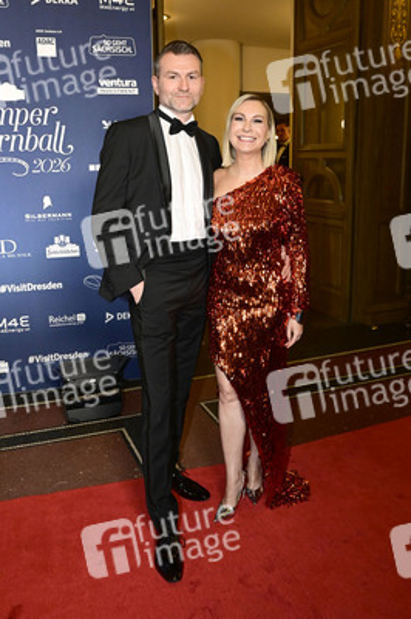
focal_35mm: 26
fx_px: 437
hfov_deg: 50.3
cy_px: 310
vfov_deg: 70.5
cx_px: 206
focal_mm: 25.5
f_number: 6.3
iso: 4000
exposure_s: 1/200
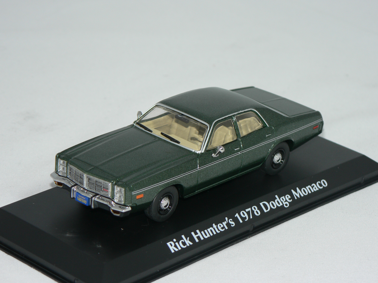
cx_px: 189
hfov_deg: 15.2
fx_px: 1420
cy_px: 142
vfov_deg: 11.4
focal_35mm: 130
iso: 80
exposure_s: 1/60
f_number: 3.2
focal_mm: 21.6
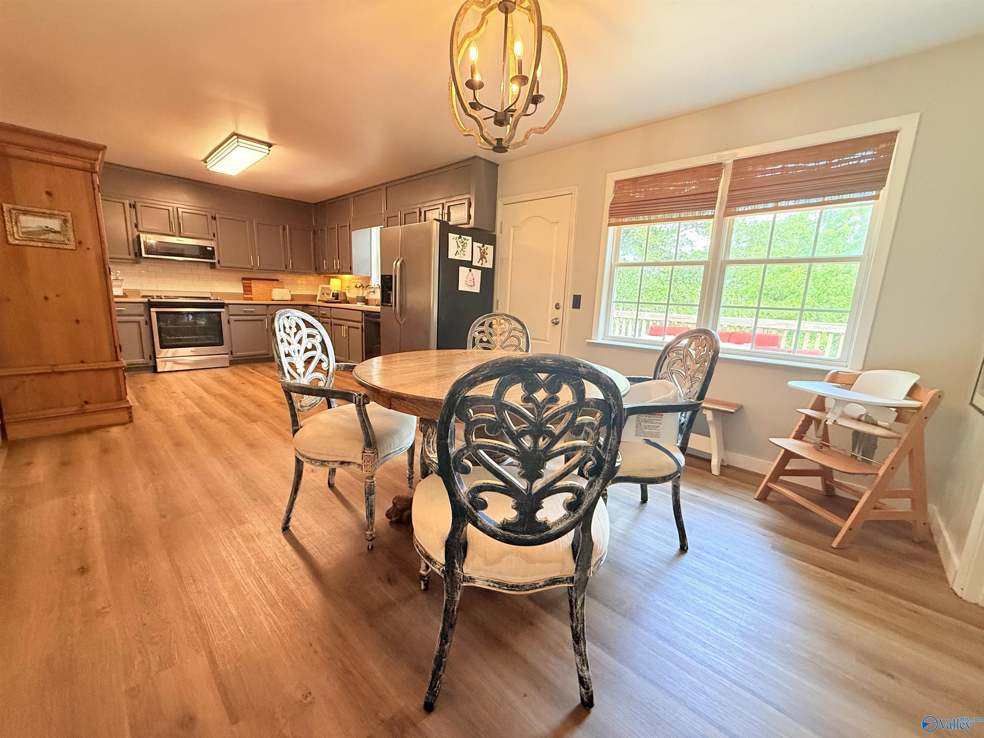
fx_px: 398
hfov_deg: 102.1
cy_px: 369
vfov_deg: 85.7
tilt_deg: -11.1
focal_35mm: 14
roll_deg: -2.7
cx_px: 492
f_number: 2.2
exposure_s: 1/120
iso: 400
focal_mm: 2.22
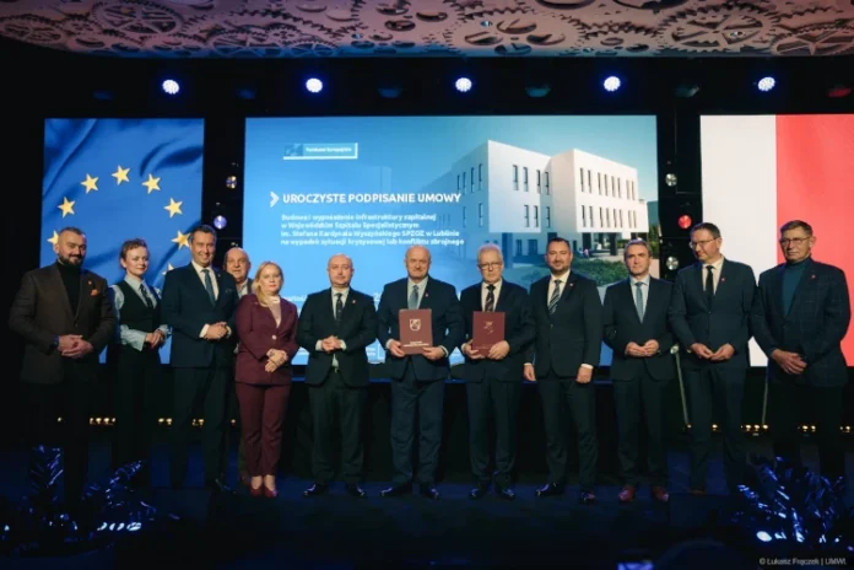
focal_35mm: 35
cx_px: 427
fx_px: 830
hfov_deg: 54.4
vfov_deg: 37.9
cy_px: 285
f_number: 2.8
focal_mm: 35
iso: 800
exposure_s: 1/100
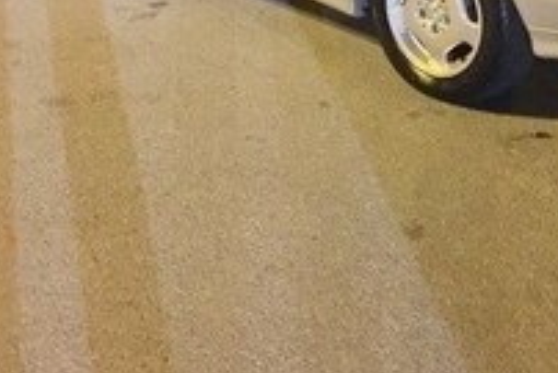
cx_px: 406
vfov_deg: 17.3
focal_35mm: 74
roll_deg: -1.0
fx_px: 1148
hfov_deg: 27.0
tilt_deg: -13.3
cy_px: -113
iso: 250
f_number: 2.2
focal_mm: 4.15
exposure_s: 1/17
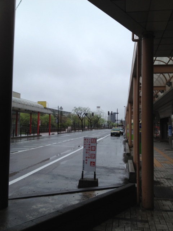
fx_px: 233
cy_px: 116
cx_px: 86
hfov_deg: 40.7
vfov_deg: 52.6
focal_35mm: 35
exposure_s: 1/951
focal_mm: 4.28
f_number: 2.4
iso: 64
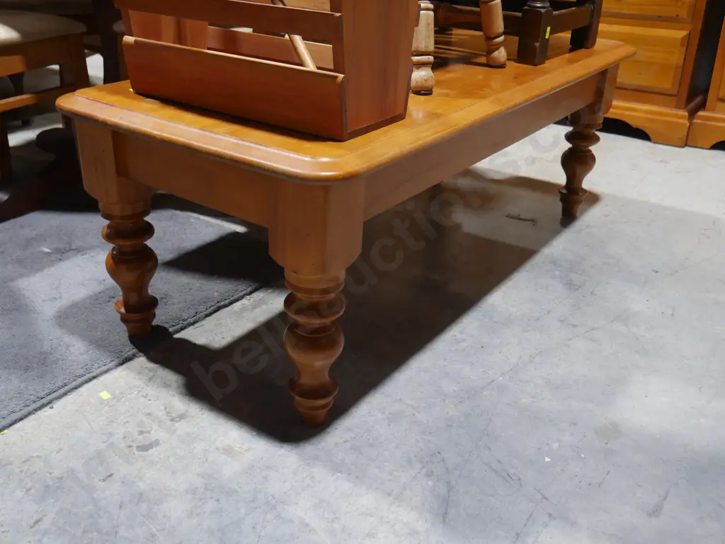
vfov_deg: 41.8
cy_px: 272
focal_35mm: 34
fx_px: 712
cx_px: 362
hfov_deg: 53.9
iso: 640
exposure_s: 1/60
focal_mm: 17
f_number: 4
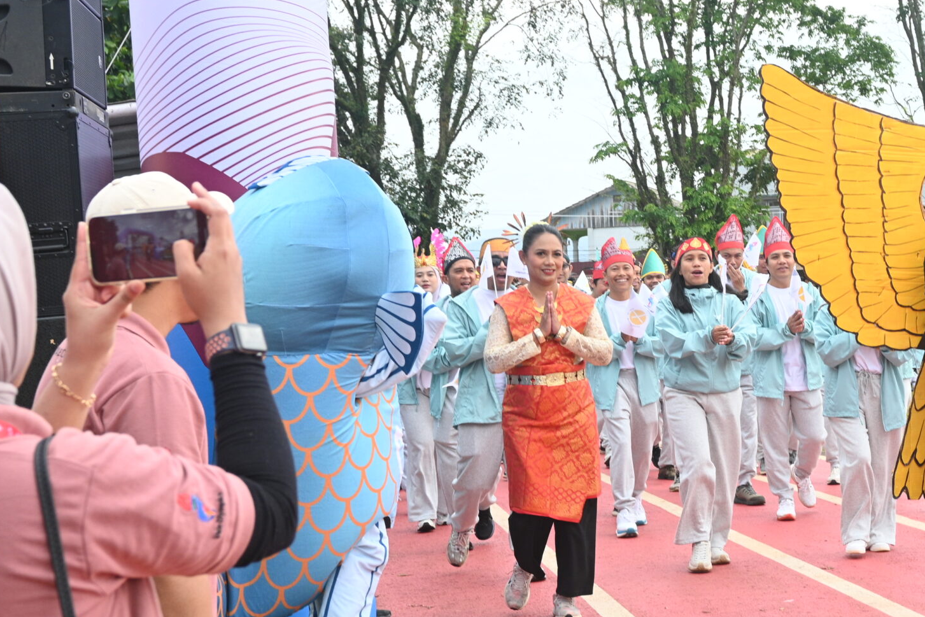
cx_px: 777
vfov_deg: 18.4
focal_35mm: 74
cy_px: 209
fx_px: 1901
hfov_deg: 26.7
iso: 200
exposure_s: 1/250
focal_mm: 28
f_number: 5
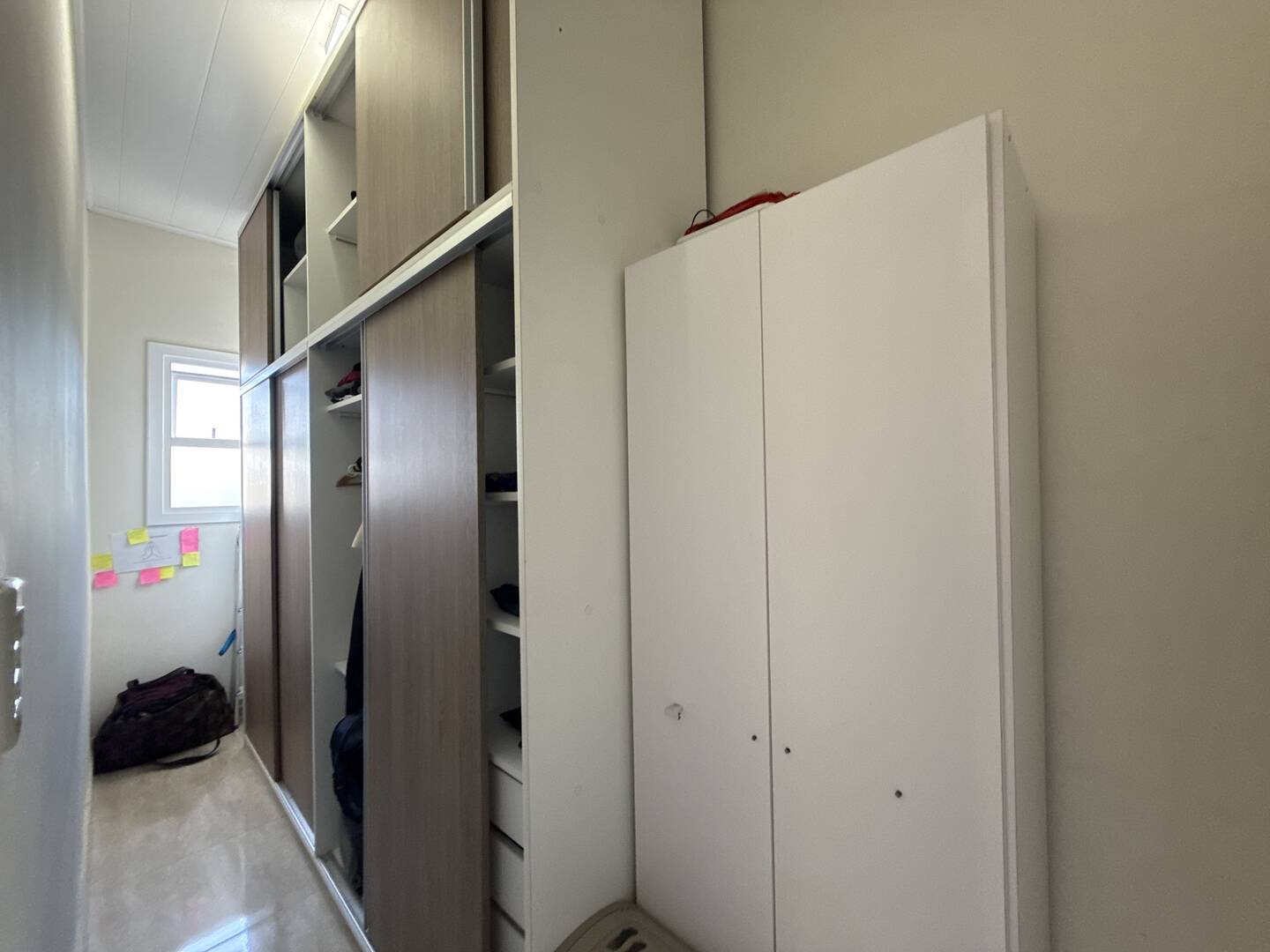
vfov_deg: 85.7
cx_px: 635
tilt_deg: +1.3
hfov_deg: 102.1
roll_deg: +1.2
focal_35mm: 14
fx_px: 514
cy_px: 476
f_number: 2.2
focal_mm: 2.22
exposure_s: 1/60
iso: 500
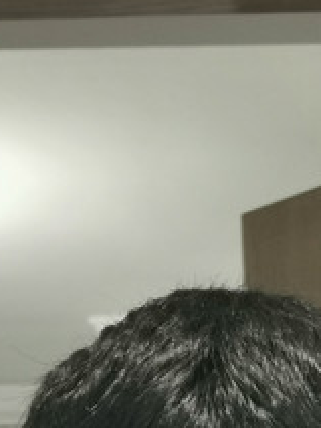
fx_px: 2312
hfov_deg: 7.9
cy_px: 460
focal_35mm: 187
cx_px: 293
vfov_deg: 10.5
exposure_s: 1/100
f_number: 1.8
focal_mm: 5.58
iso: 160
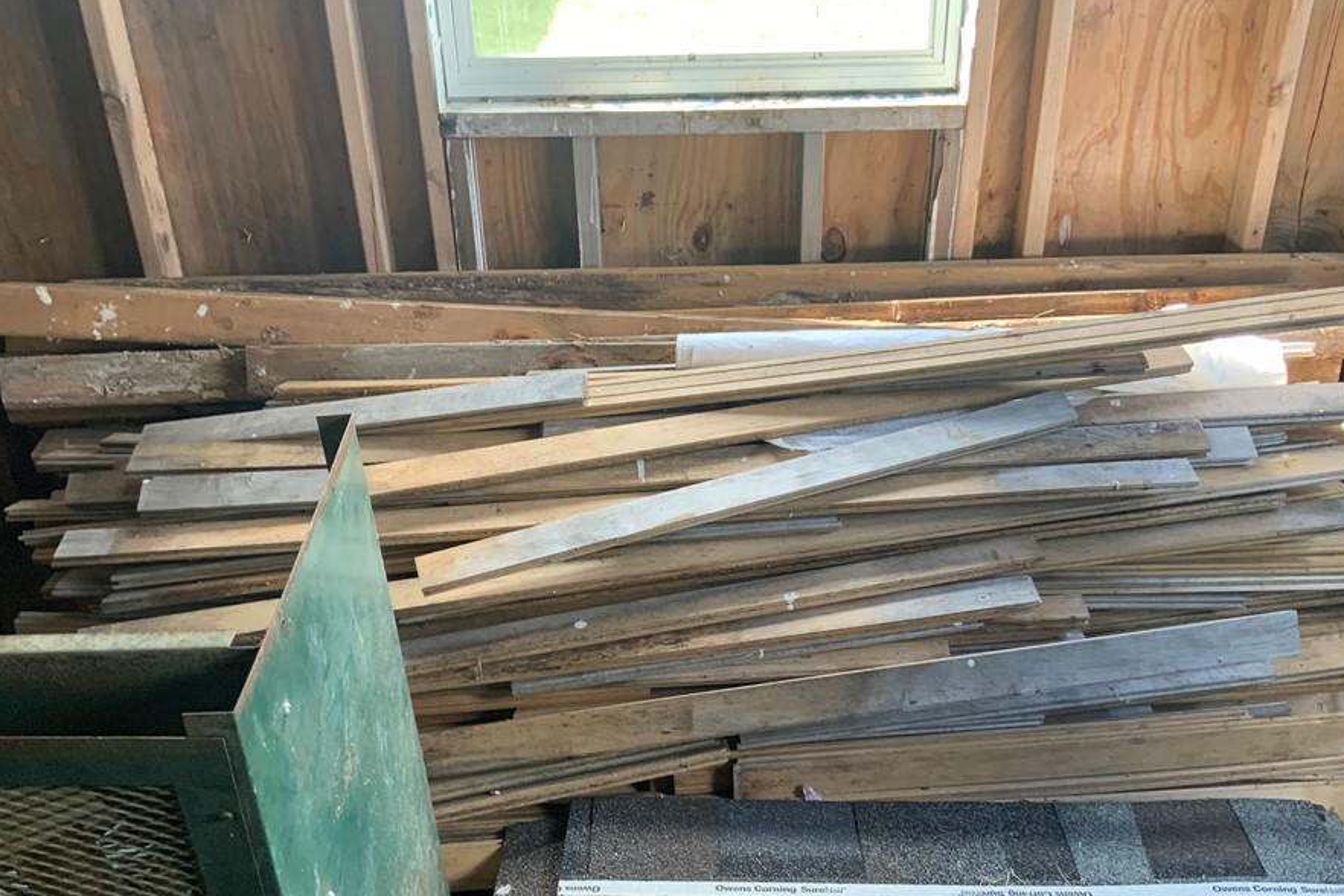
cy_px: 555
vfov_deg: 37.6
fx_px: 1307
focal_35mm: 35
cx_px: 680
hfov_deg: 54.4
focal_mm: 3
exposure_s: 1/84
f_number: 1.8
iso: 64
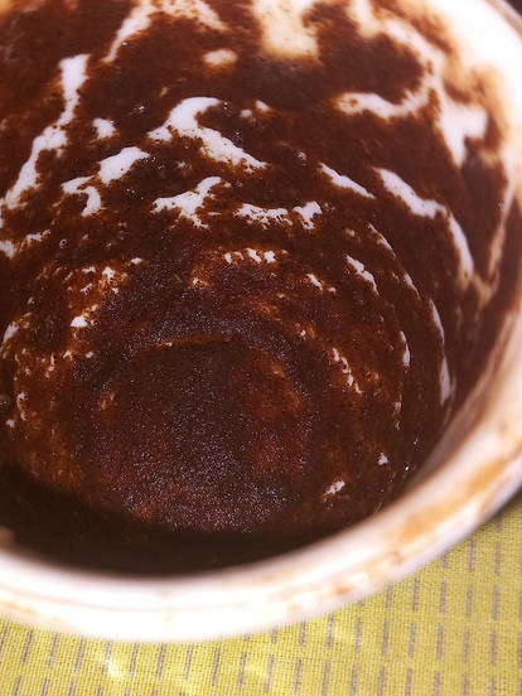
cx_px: 153
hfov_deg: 31.8
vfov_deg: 42.1
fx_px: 905
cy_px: 345
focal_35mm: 45
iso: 40
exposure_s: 1/100
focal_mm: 4
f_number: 1.8
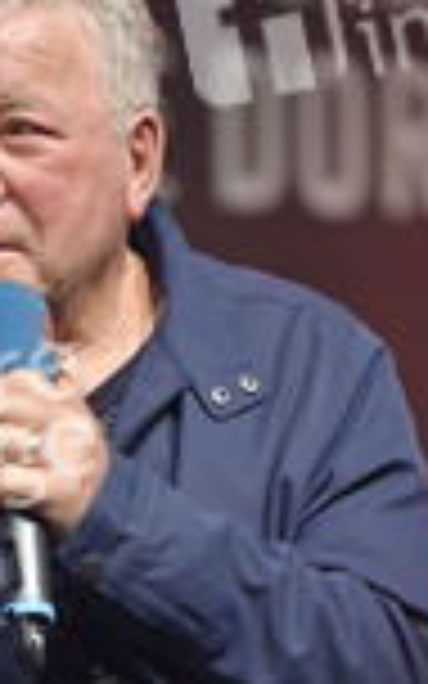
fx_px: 6999
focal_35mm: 375
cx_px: -5
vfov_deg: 5.6
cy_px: 675
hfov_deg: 3.5
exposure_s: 1/400
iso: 1000
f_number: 2.8
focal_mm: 140
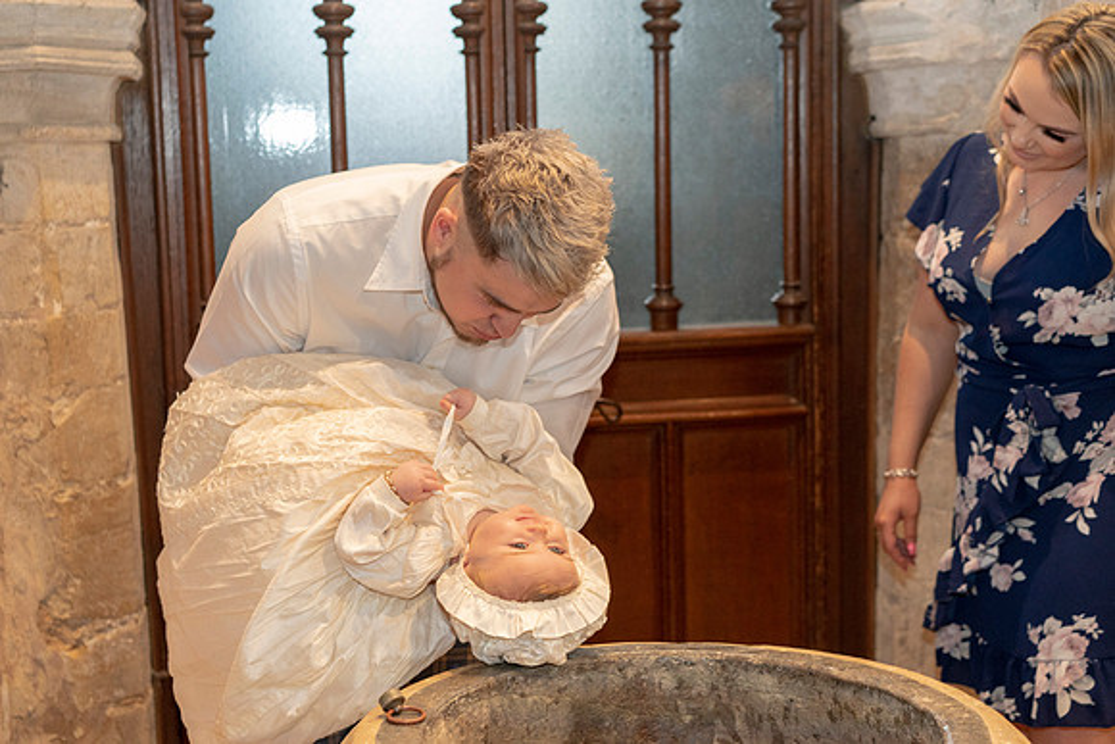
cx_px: 558
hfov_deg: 36.2
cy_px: 372
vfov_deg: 24.6
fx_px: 1704
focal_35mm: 55
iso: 3200
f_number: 4
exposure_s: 1/160
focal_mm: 55
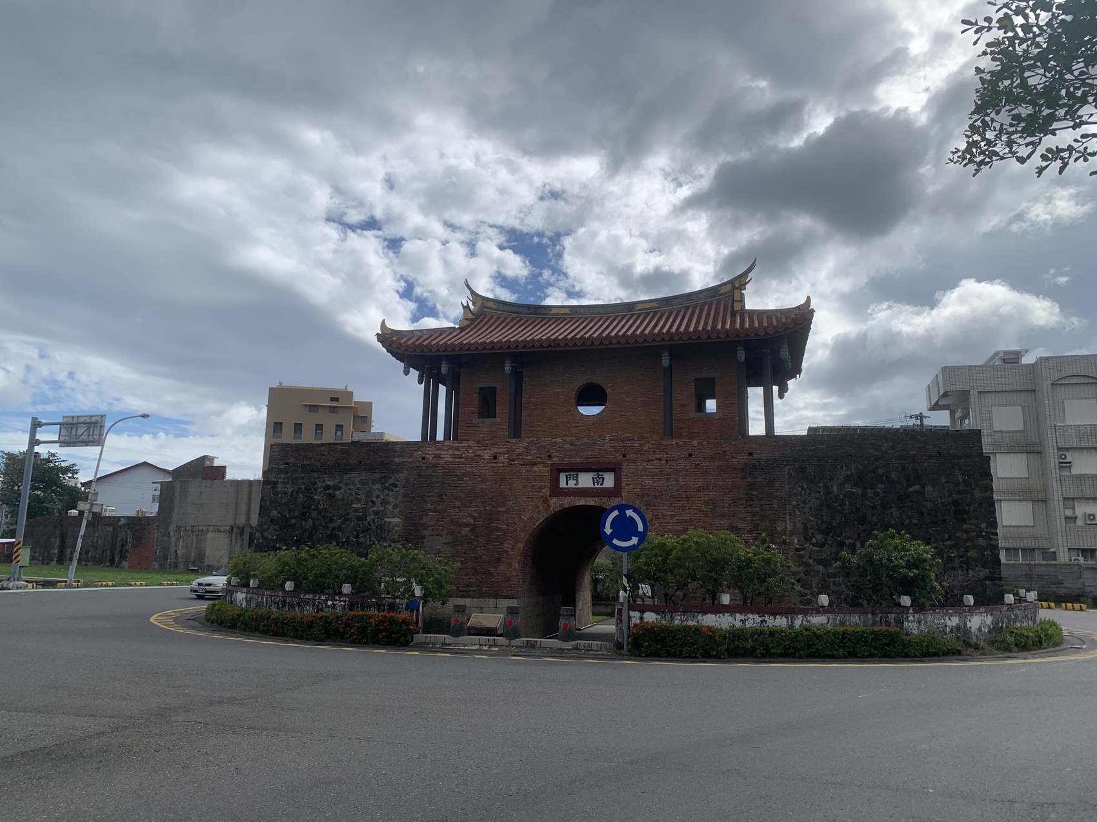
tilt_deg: +11.3
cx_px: 548
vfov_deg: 53.1
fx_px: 824
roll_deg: -2.2
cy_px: 411
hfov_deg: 67.3
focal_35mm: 26
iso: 25
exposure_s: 1/5714
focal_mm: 4.25
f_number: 1.8
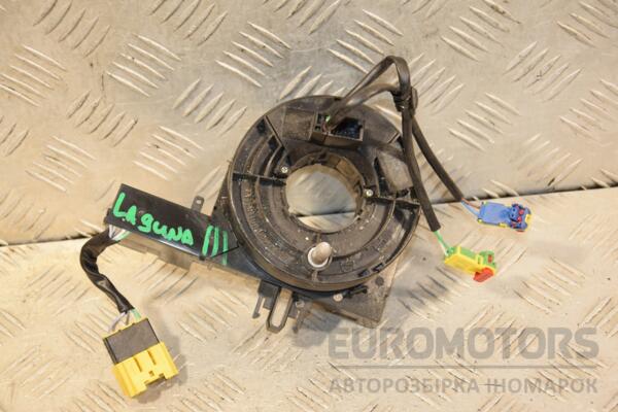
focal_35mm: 93
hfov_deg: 21.9
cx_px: 309
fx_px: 1596
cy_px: 206
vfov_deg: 14.7
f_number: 5.3
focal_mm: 62
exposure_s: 1/160
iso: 800
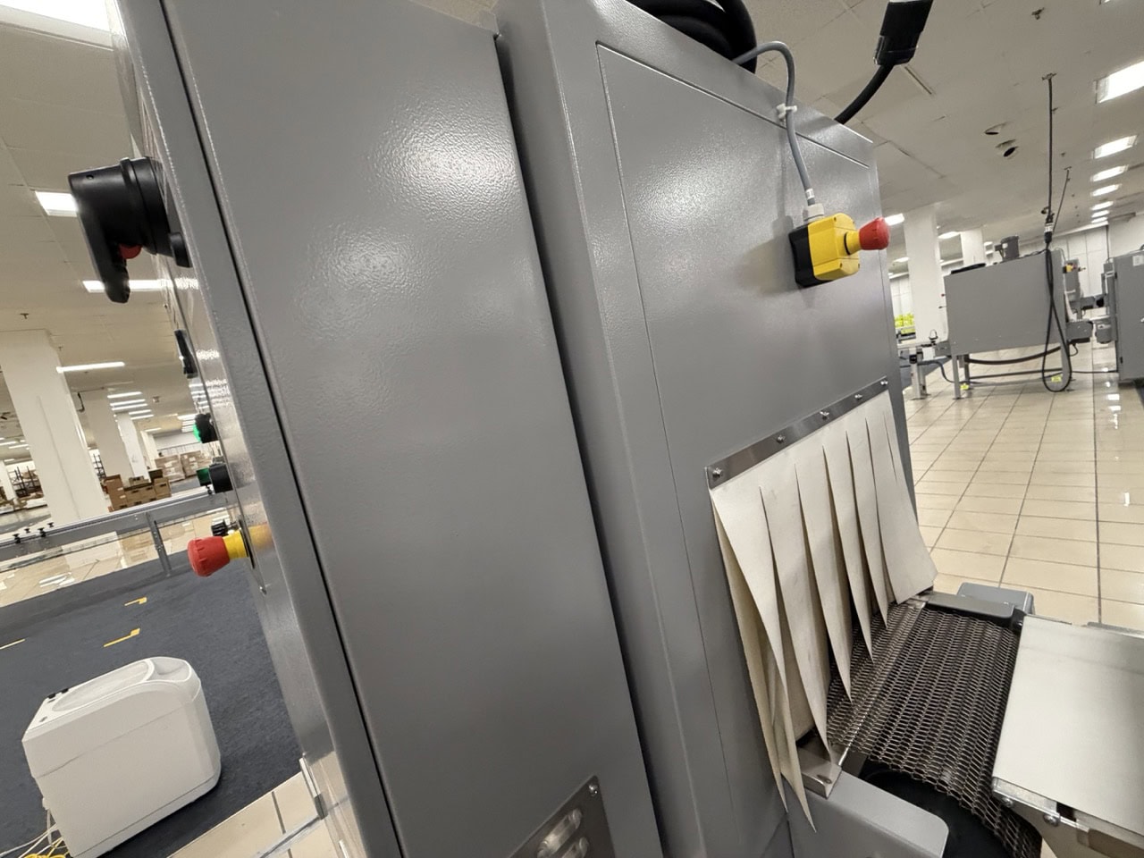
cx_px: 572
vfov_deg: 85.7
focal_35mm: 14
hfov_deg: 102.1
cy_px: 429
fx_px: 463
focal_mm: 2.2
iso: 320
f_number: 2.2
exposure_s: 1/62
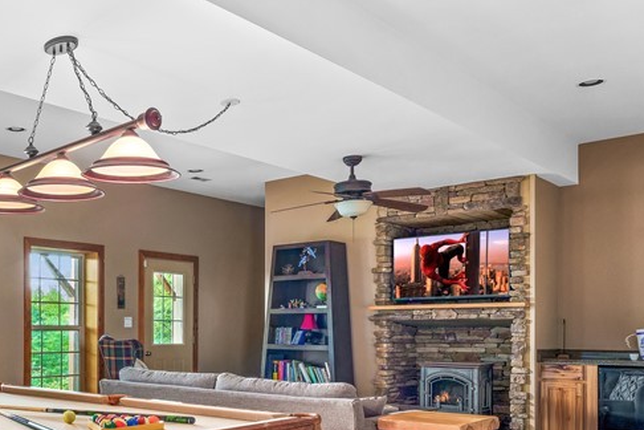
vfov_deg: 33.9
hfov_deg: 47.1
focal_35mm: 38
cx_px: 118
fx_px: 688
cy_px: 330
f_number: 10
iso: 400
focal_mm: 17.2
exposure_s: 1.3
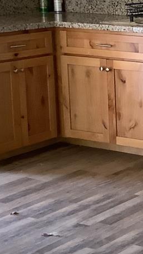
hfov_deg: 10.2
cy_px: 98
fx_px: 747
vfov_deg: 19.2
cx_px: 279
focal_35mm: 111
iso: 160
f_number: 2.4
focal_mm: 3.3
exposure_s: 1/60
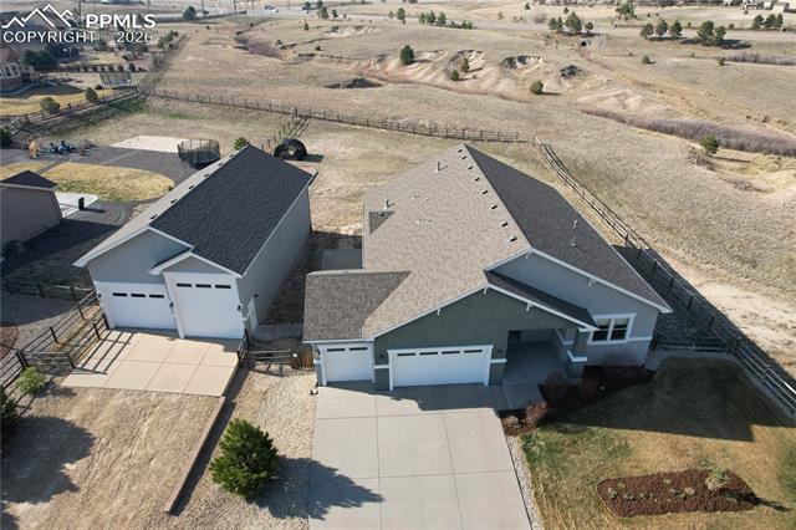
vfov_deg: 57.2
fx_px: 486
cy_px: 265
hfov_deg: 78.6
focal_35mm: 22
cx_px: 398
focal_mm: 8.38
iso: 100
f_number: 2.8
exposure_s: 1/1000
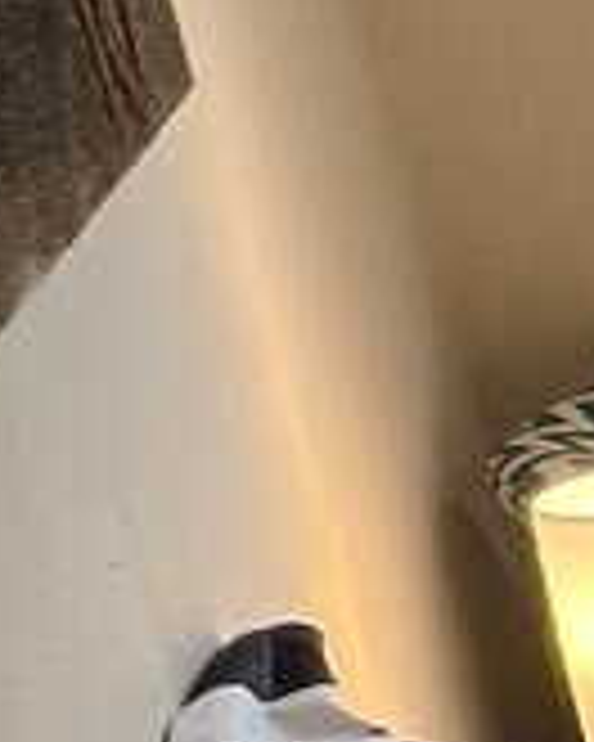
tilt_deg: -17.7
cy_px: 310
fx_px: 2703
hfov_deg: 6.6
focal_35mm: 123
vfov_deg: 15.6
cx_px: 2880
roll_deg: -0.8
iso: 80
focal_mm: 1.57
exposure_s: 1/120
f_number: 1.8
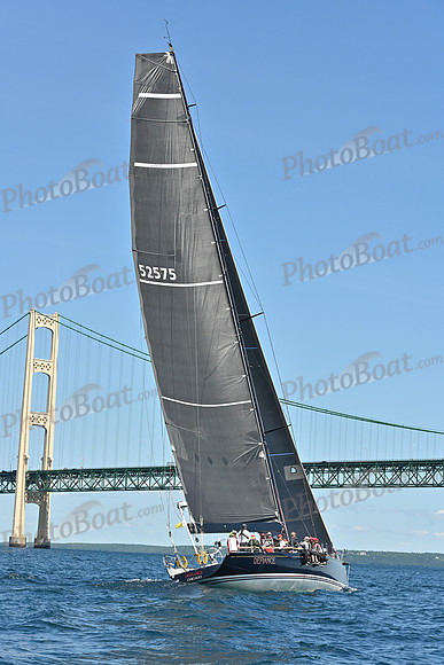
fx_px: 1664
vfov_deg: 22.6
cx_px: 222
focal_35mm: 90
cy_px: 332
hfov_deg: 15.2
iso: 320
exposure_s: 1/1000
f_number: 8
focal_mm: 90
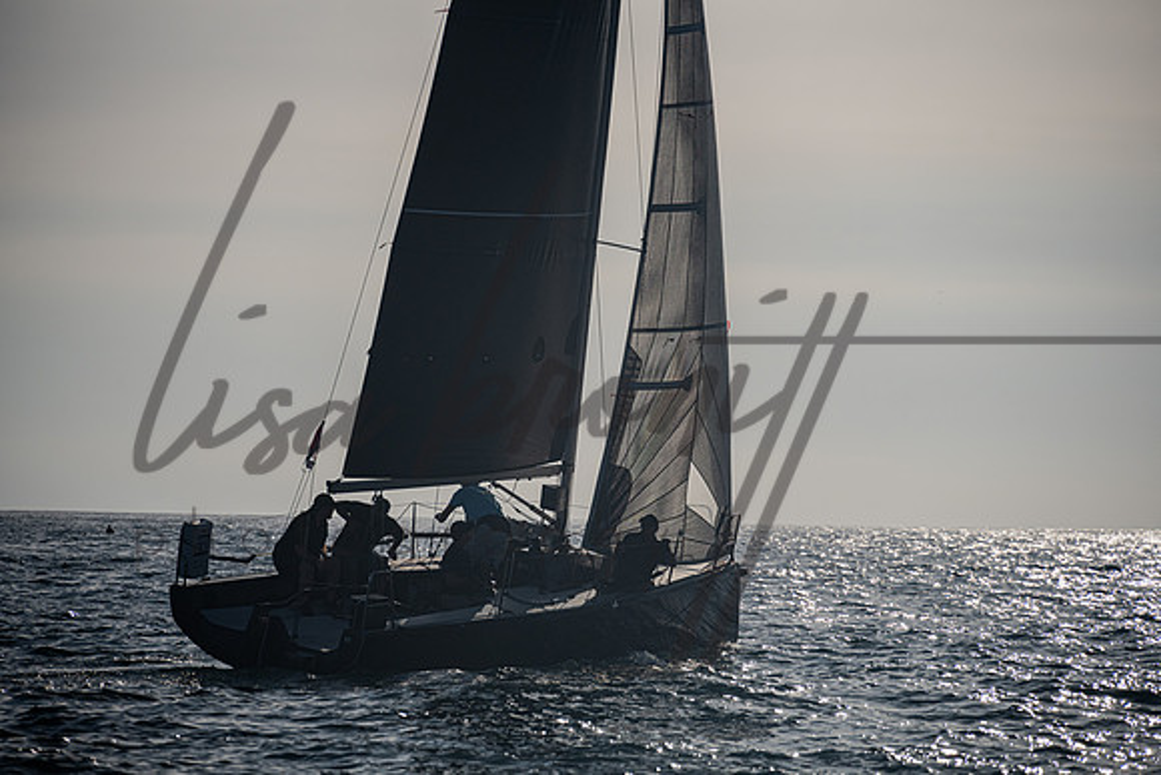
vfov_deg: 6.9
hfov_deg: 10.3
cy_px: 388
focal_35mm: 200
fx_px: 6451
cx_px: 580
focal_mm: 200
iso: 400
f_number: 6.3
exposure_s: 1/5000
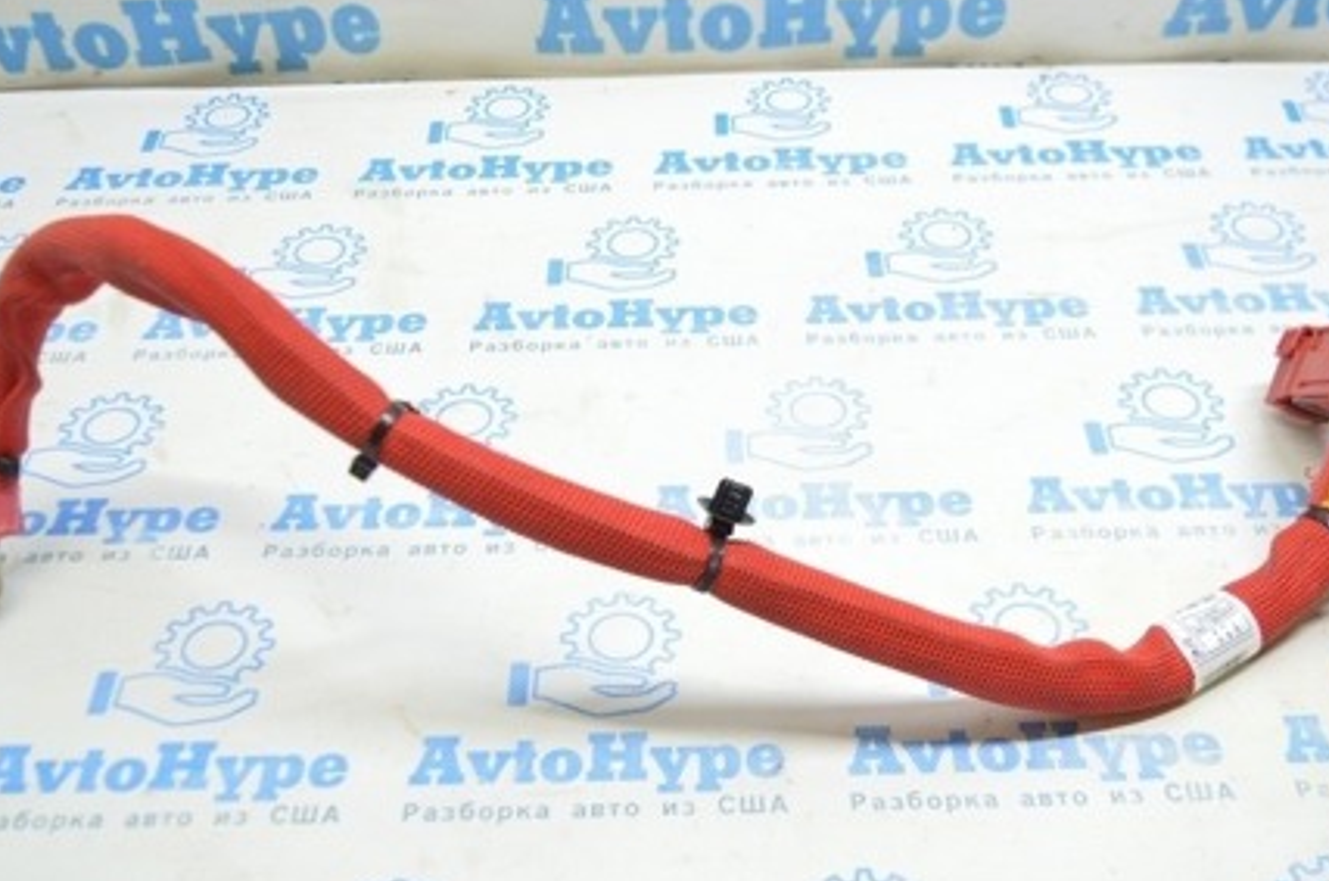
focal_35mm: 45
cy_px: 462
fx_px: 1658
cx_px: 679
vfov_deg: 29.7
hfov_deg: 43.7
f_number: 3.5
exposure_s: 1/40
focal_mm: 20
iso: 400
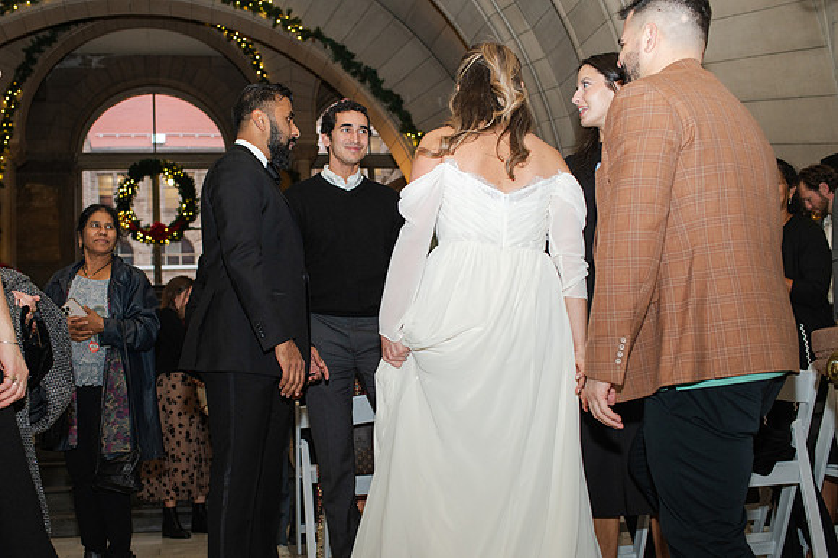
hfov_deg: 48.5
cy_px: 318
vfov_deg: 33.4
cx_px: 361
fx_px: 927
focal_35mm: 40
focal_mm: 35
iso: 1000
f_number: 3.5
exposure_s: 1/200
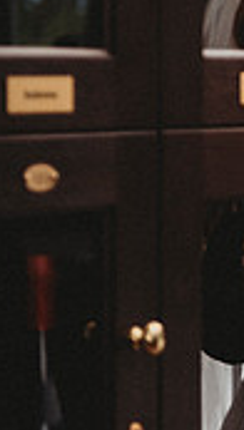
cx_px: 689
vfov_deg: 8.7
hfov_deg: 4.8
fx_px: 2814
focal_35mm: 246
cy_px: 16
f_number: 2.8
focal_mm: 70
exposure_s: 1/200
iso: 100
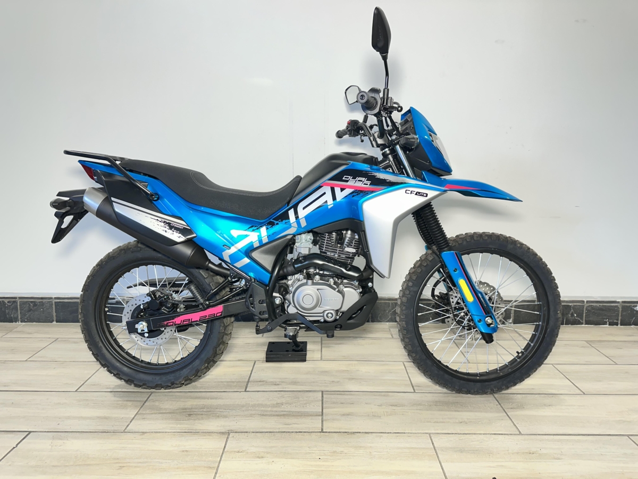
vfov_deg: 56.8
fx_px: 442
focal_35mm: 24
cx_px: 319
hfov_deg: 71.6
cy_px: 240
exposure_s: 1/100
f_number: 1.78
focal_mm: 6.86
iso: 80
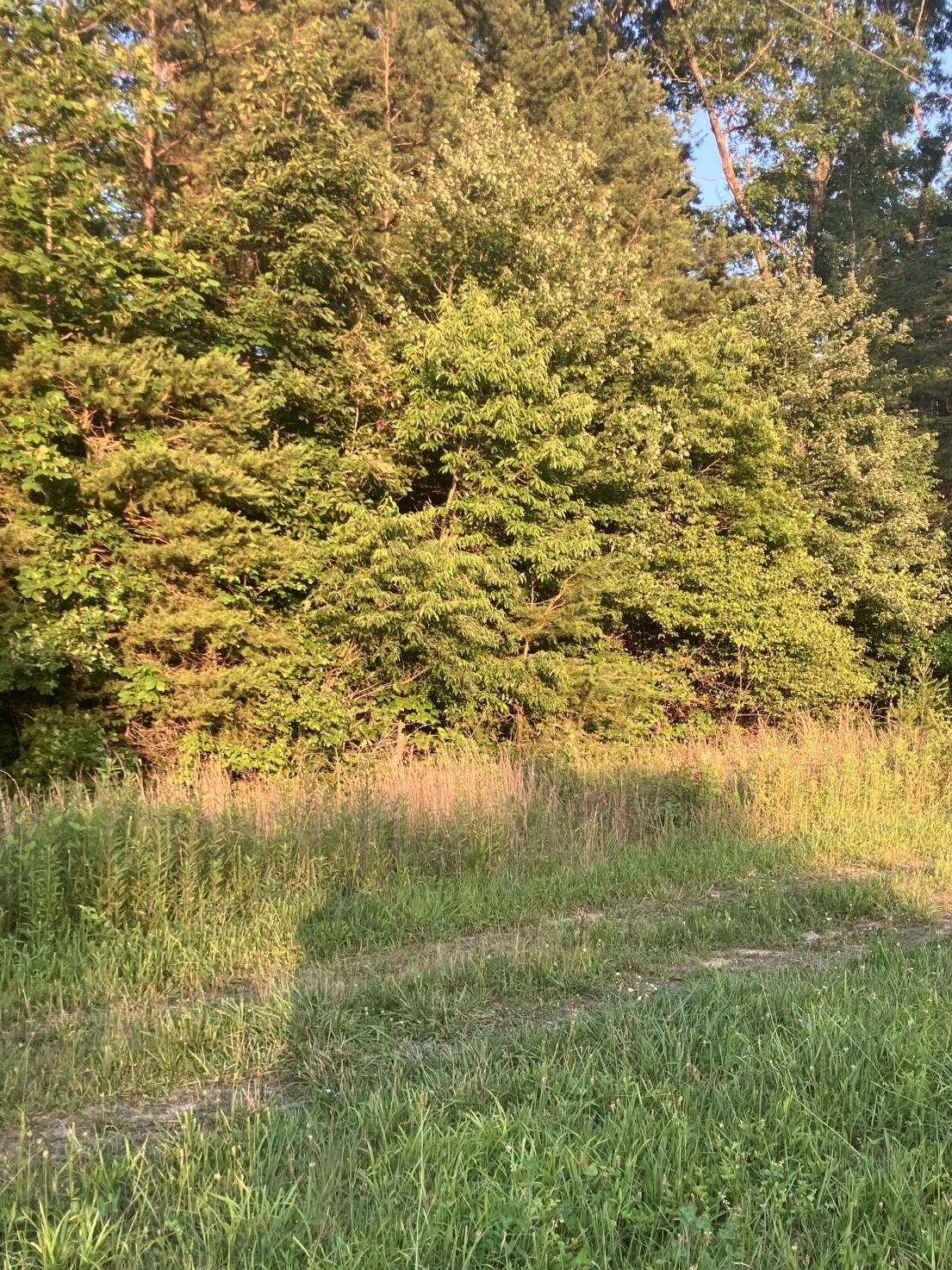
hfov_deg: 37.6
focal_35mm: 38
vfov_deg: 48.7
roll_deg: +3.1
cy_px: 749
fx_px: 1394
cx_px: 563
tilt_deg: -0.5
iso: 32
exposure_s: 1/121
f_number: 1.8
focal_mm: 3.99
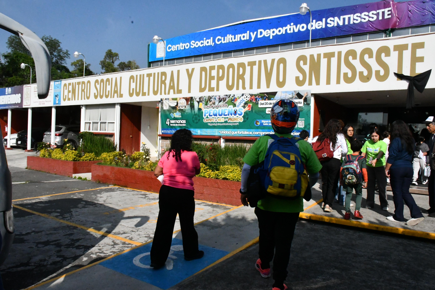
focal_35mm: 27
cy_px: 145
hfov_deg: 67.4
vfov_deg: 47.9
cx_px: 218
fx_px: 326
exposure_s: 1/3200
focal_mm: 18
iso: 6400
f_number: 22
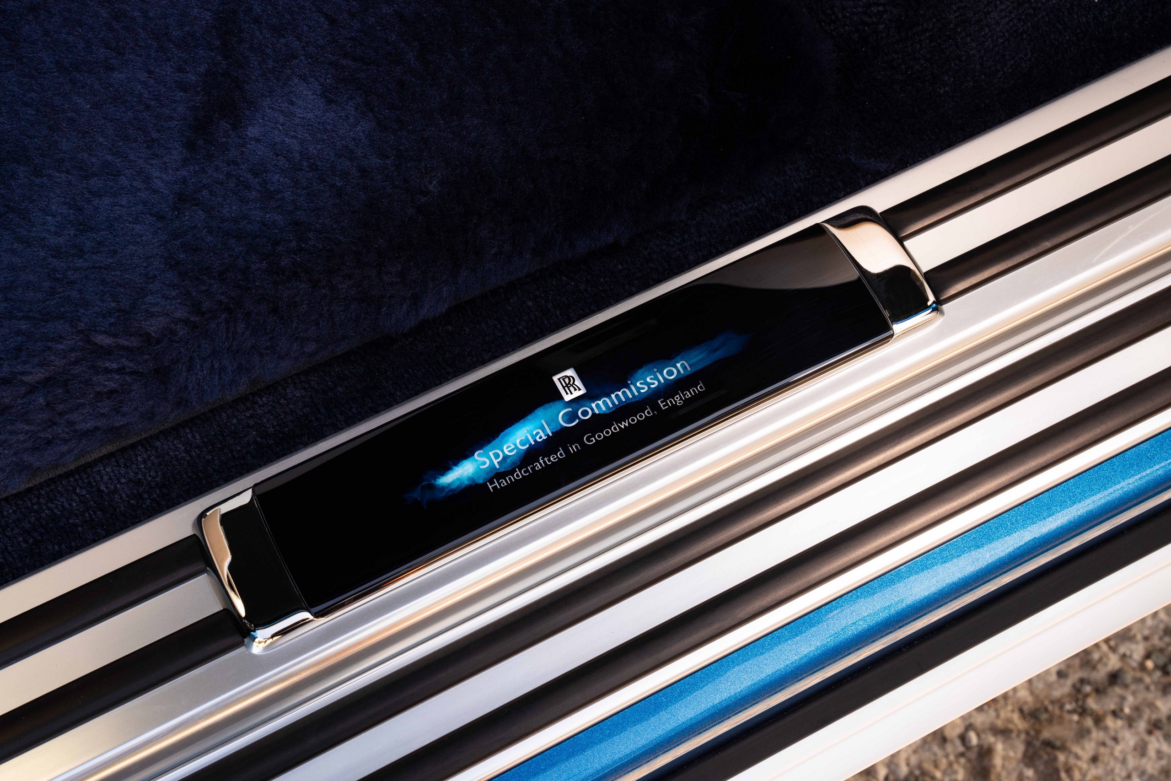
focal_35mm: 50
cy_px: 390
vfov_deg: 27.0
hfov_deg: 39.6
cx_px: 586
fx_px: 1626
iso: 400
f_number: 11
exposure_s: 1/8
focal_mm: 50
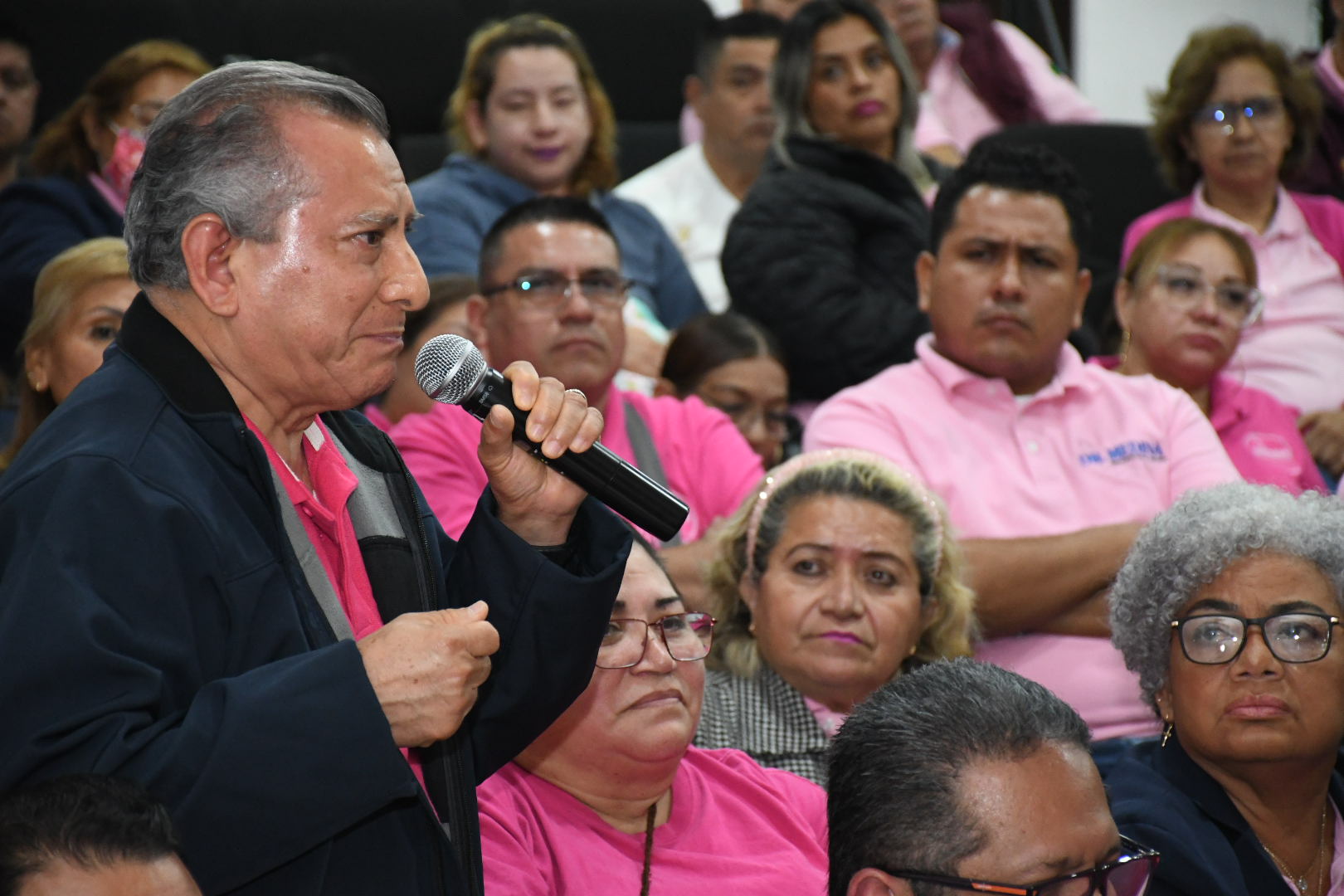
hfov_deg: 13.1
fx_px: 5861
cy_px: 448
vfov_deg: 8.7
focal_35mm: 157
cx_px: 672
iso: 4000
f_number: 5.6
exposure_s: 1/100
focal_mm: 105
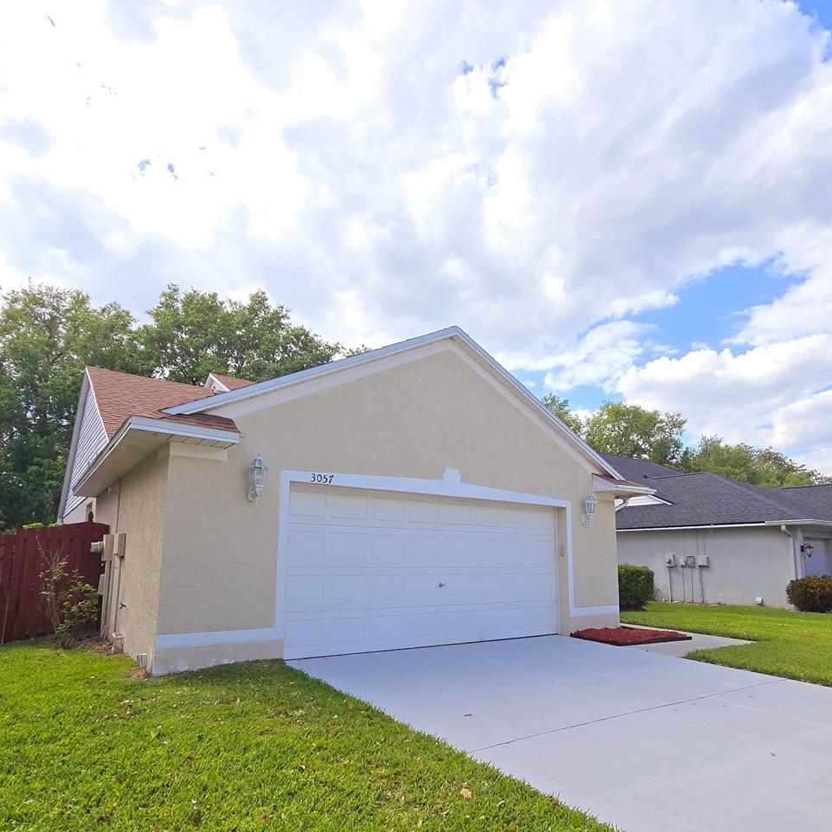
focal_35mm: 19
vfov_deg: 77.4
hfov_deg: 77.7
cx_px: 407
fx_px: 517
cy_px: 466
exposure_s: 1/2000
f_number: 2.2
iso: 64
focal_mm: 2.2
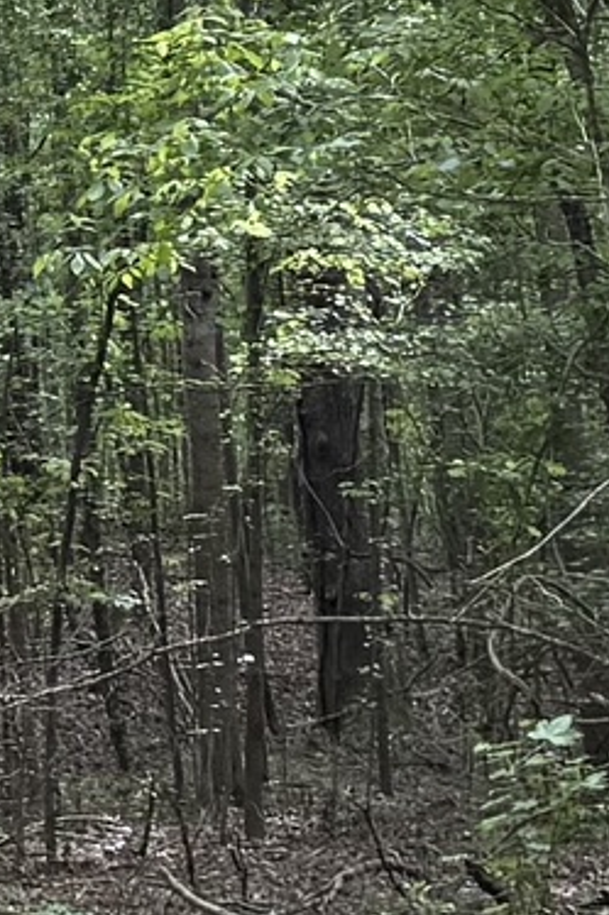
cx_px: -580
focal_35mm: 205
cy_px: -724
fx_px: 5206
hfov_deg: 6.5
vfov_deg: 9.6
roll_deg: +2.2
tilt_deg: +11.0
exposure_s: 1/189
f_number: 1.78
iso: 64
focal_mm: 6.76
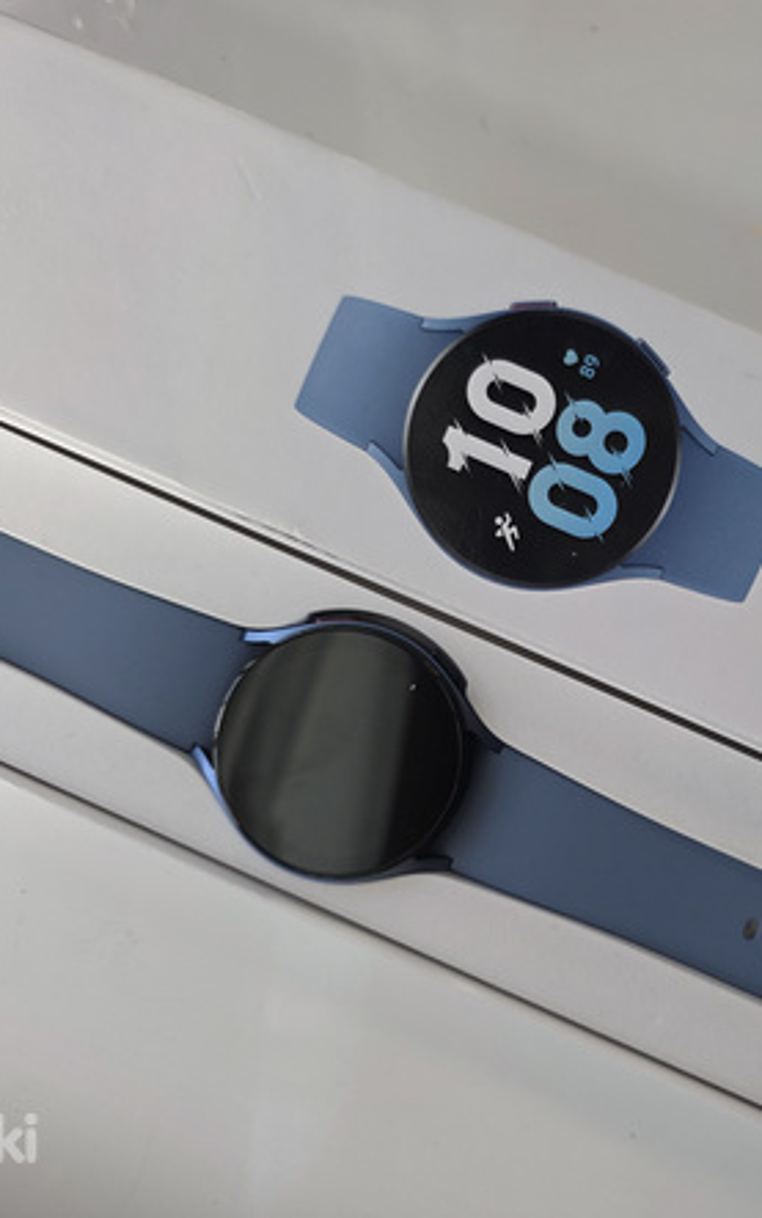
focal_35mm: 33
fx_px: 1096
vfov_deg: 58.1
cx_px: 589
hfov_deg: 37.2
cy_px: 616
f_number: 1.7
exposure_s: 1/100
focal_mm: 6.3
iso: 64
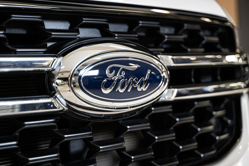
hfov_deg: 27.0
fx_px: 519
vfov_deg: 18.2
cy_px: 83
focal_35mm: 75
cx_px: 124
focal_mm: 75
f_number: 2.8
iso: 640
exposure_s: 1/160
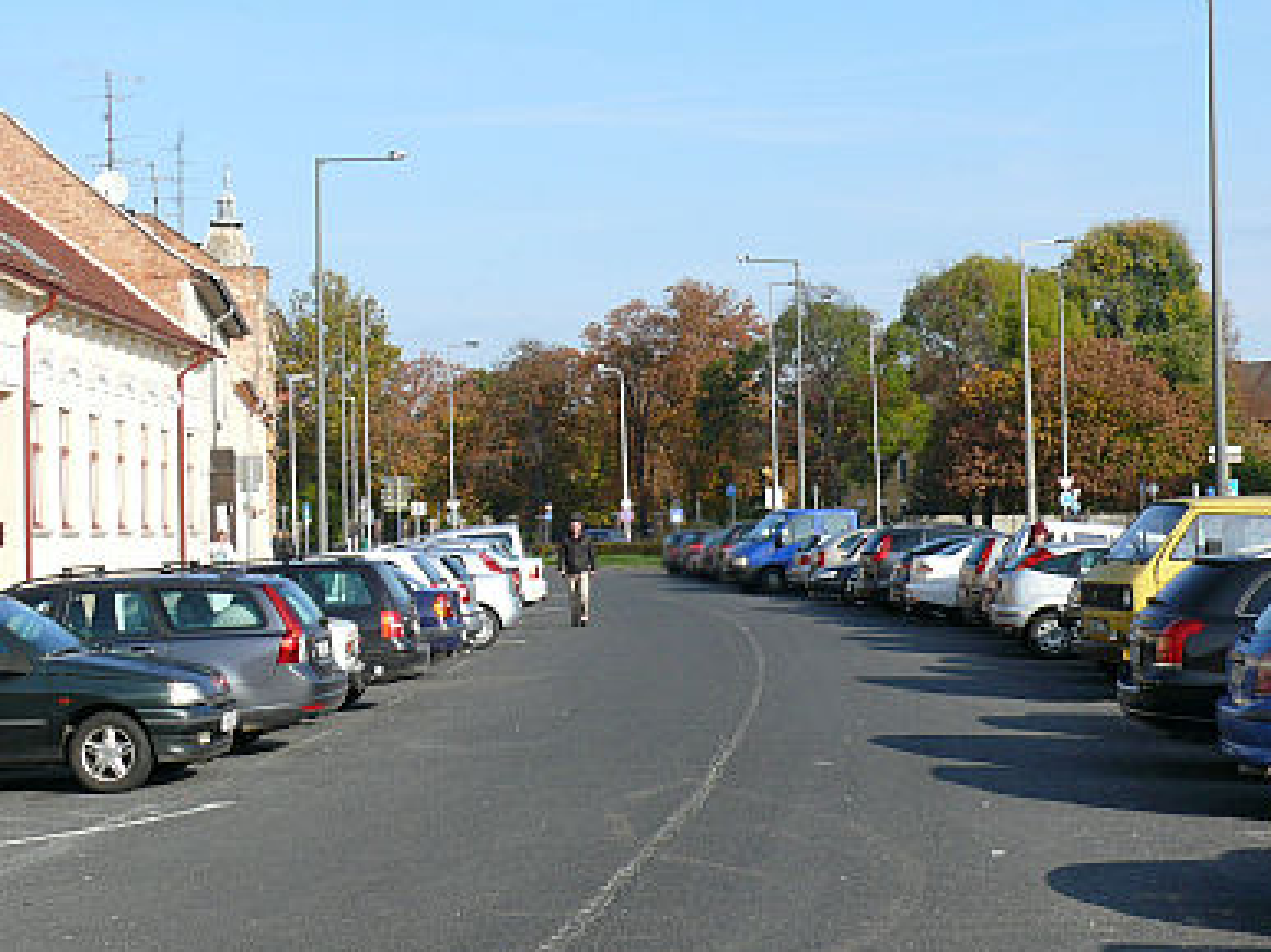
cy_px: 525
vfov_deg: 20.7
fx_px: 2606
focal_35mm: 71
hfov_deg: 27.4
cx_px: 660
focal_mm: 10.2
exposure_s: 1/320
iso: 100
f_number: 5.6
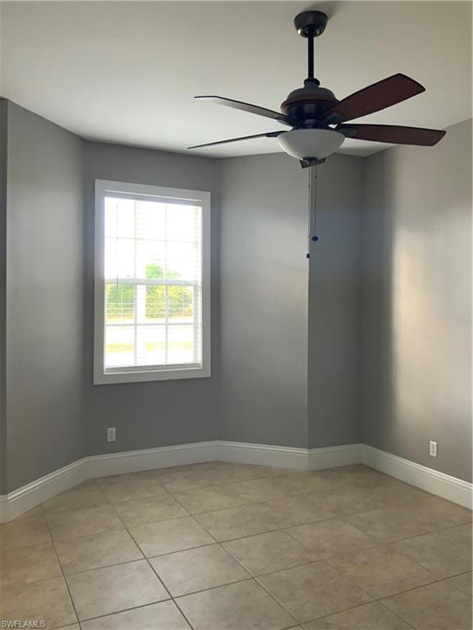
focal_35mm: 29
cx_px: 236
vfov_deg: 61.7
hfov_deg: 48.2
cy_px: 315
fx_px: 528
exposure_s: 1/60
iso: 125
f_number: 1.8
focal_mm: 3
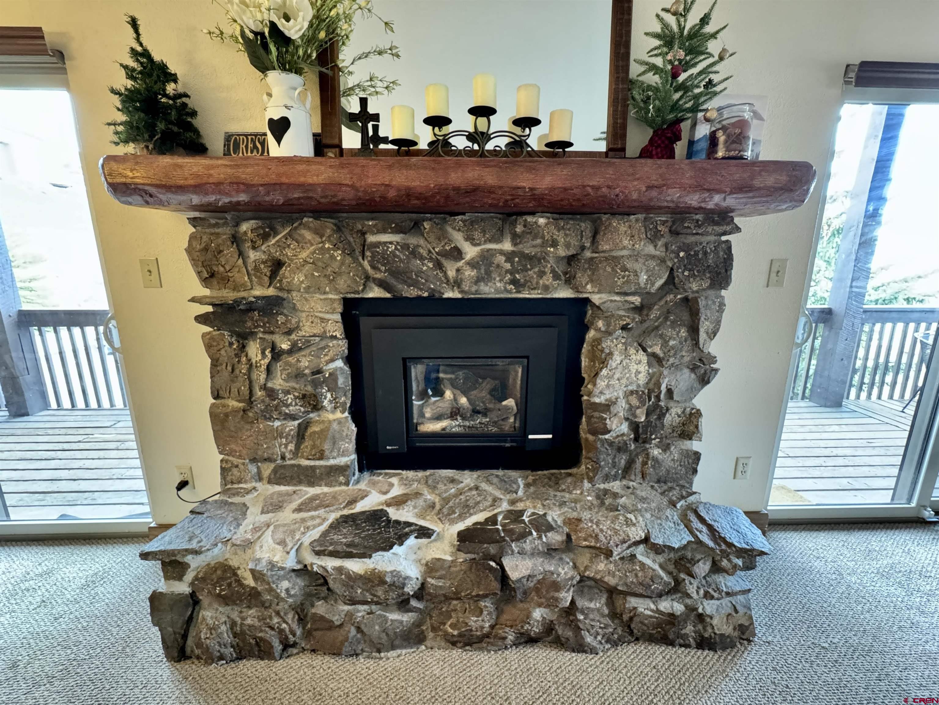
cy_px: 352
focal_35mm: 14
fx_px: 380
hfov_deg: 102.1
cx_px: 470
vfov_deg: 85.7
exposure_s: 1/60
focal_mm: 2.22
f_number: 2.2
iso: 640
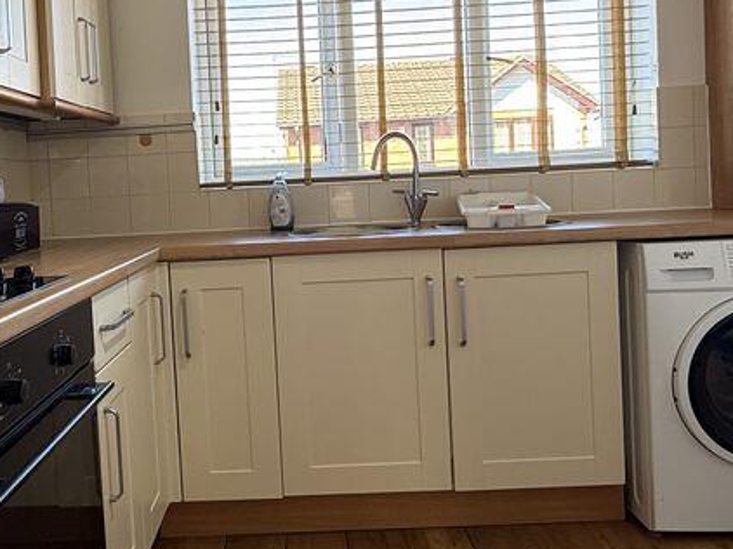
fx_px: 720
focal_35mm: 34
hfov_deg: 53.6
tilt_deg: -1.5
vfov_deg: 41.5
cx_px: 288
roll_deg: +2.9
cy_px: 212
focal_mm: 2.22
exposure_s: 1/99
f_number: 2.2
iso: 80
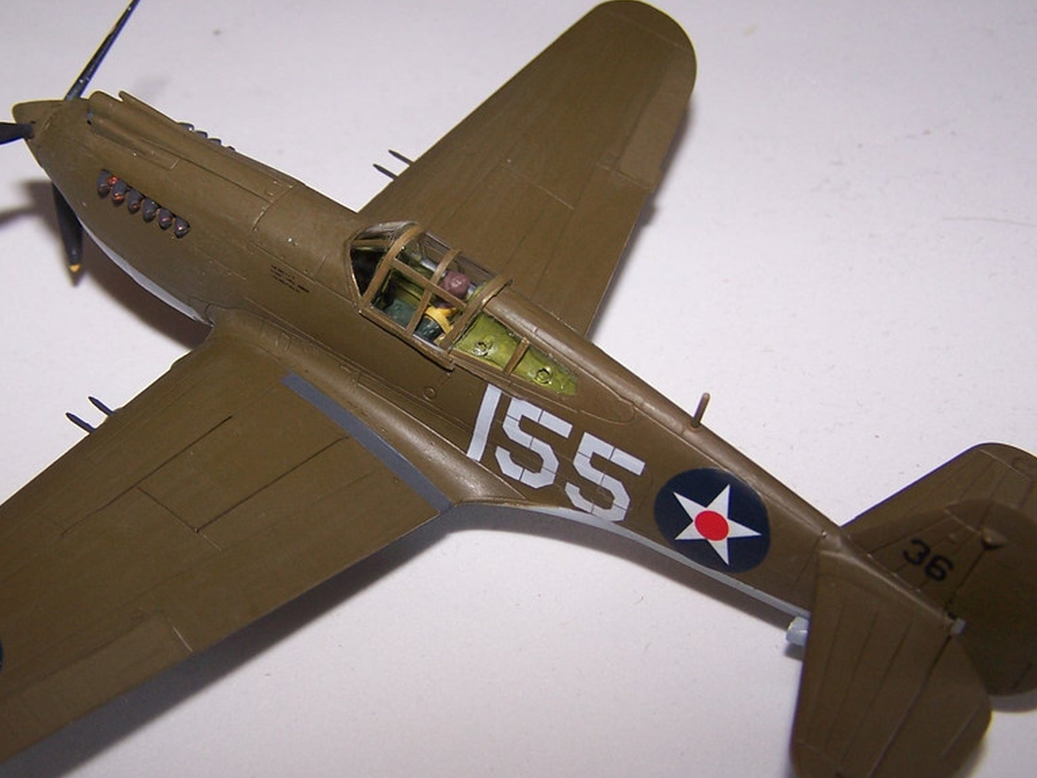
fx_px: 1588
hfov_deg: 36.1
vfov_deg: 27.5
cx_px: 429
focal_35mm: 53
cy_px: 430
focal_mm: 6.3
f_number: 2.8
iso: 80
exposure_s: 1/60
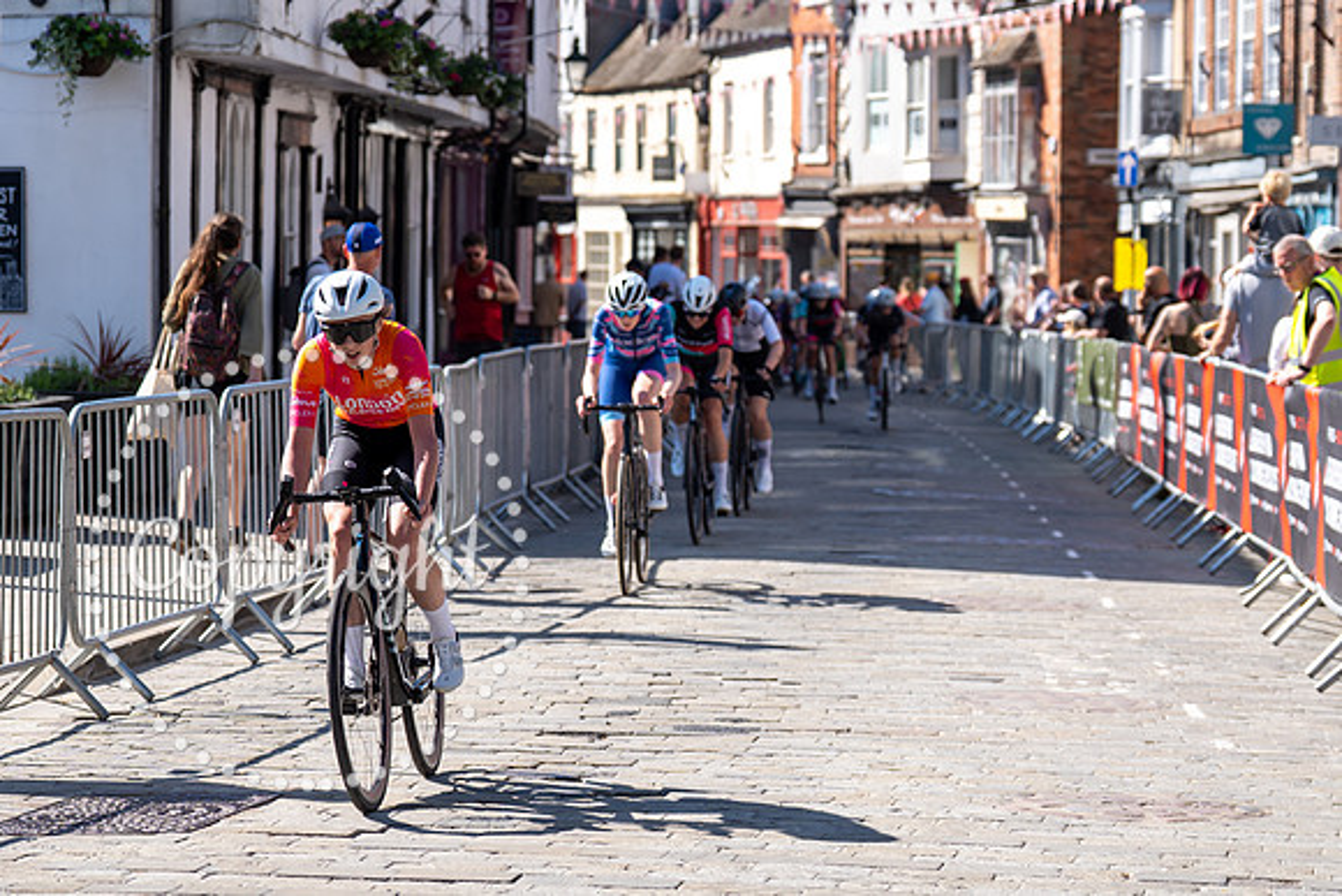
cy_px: 376
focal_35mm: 116
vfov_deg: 11.9
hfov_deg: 17.7
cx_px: 492
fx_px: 4312
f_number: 3.5
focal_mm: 79
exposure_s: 1/1000
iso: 100
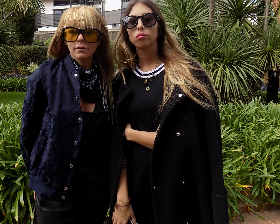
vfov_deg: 47.1
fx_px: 257
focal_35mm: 31
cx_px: 120
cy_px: 102
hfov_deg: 56.9
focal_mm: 4
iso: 80
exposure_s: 1/500
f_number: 3.1
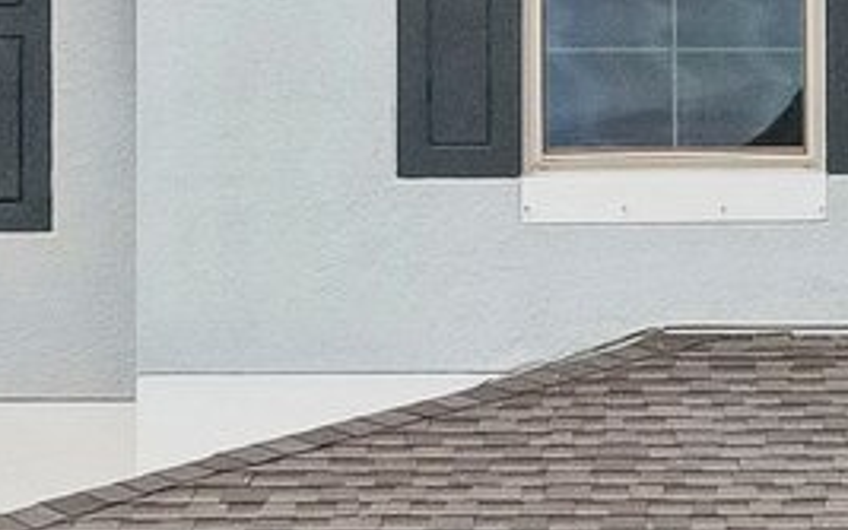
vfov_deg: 7.6
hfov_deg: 12.1
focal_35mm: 172
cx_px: 829
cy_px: 586
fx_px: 3976
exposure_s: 1/8000
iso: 410
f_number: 2.8
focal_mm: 8.4
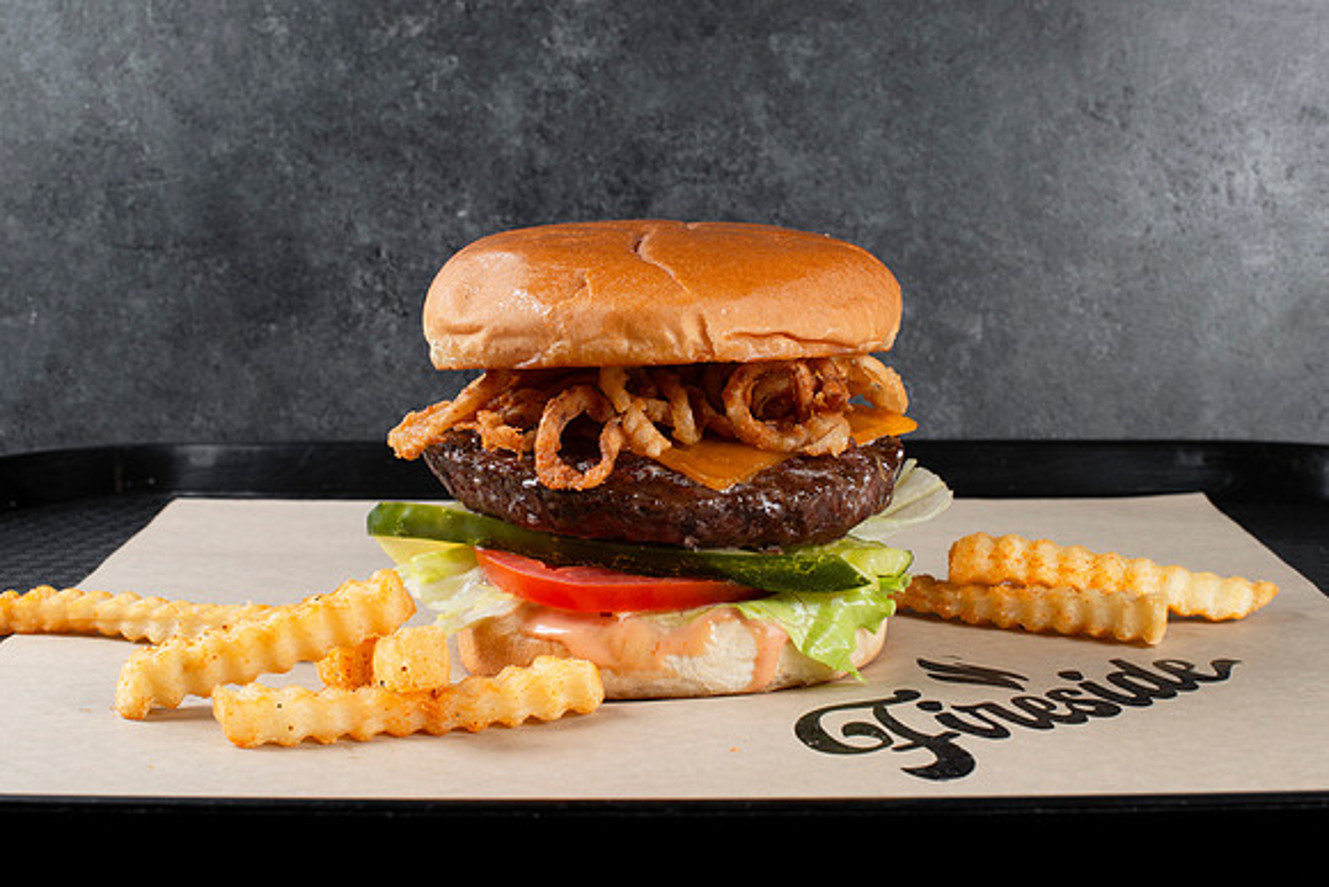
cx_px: 664
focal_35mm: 52
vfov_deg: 26.0
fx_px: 1924
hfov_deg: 38.1
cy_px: 461
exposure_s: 1/200
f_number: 14
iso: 250
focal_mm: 50
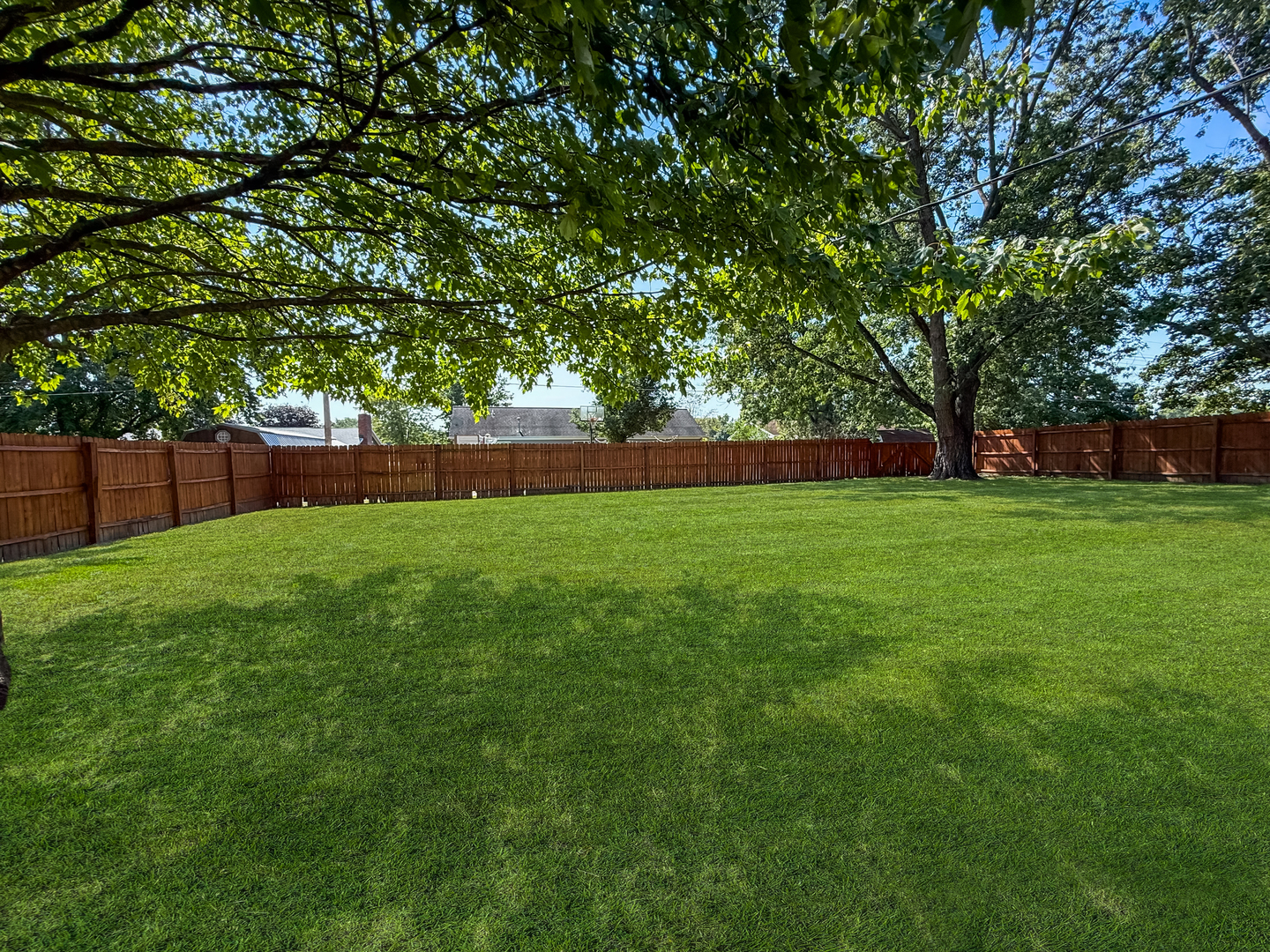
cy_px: 476
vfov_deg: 85.7
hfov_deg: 102.1
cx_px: 635
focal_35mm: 14
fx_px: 514
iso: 64
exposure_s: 1/750
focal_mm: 2.22
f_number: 2.2
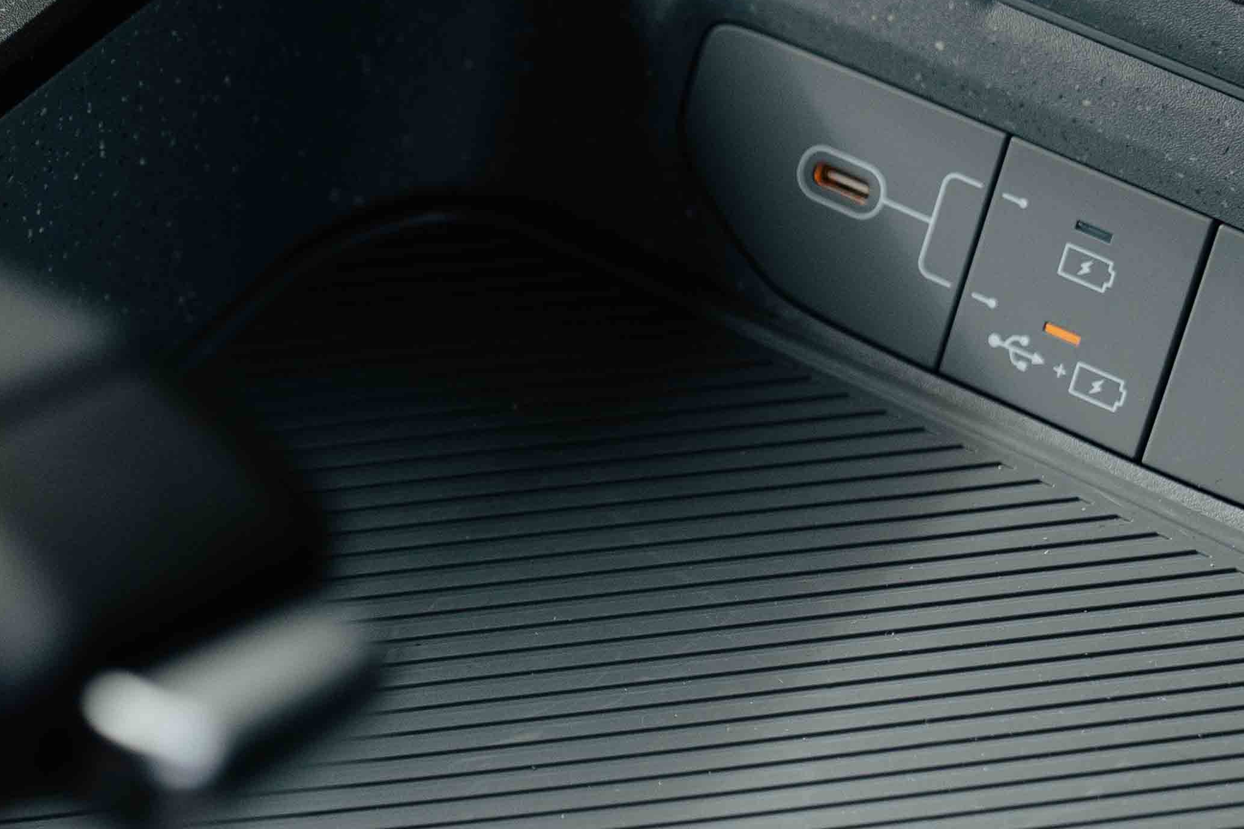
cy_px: 570
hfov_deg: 12.1
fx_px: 5839
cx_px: 389
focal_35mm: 169
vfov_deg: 8.1
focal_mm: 50
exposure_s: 1/1250
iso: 640
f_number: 2.8
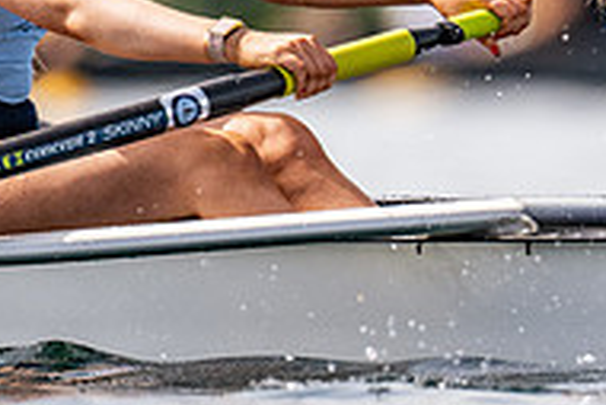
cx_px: 823
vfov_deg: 0.5
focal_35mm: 2751
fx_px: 46342
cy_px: -43
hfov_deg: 0.7
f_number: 4
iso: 180
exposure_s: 1/2500
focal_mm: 600
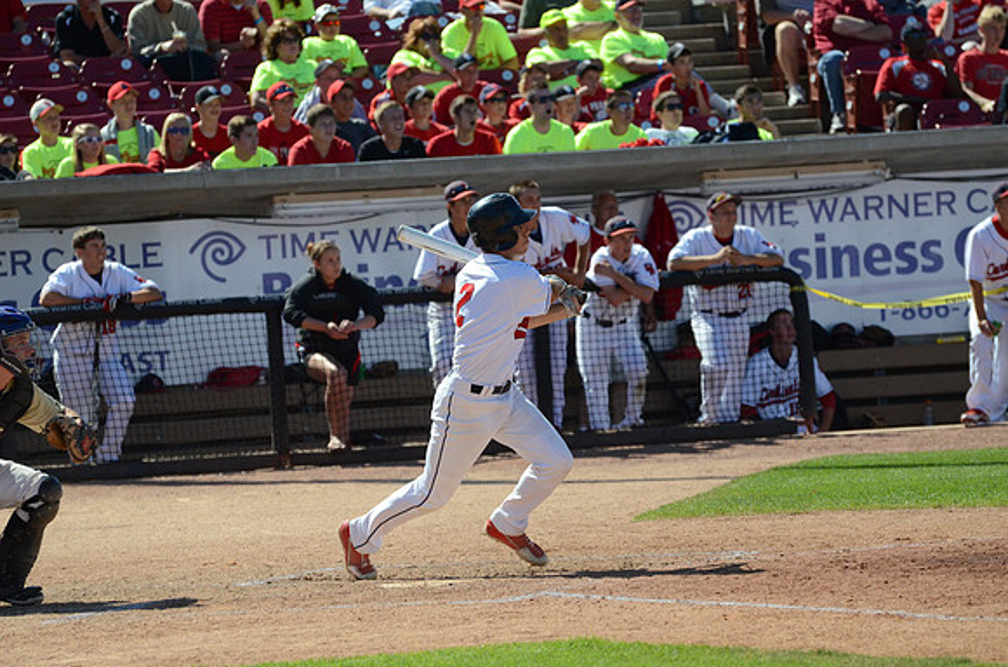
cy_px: 334
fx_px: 8382
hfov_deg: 6.9
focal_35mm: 300
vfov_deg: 4.6
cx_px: 504
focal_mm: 200
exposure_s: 1/8000
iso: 1600
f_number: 5.3
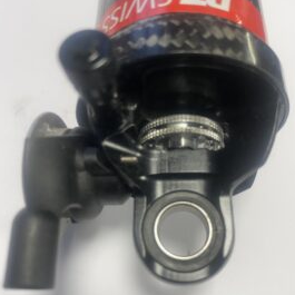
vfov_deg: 53.6
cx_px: 146
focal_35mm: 30
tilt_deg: -63.5
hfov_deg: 54.0
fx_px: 289
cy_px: 179
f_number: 1.8
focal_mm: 4.25
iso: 80
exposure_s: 1/50
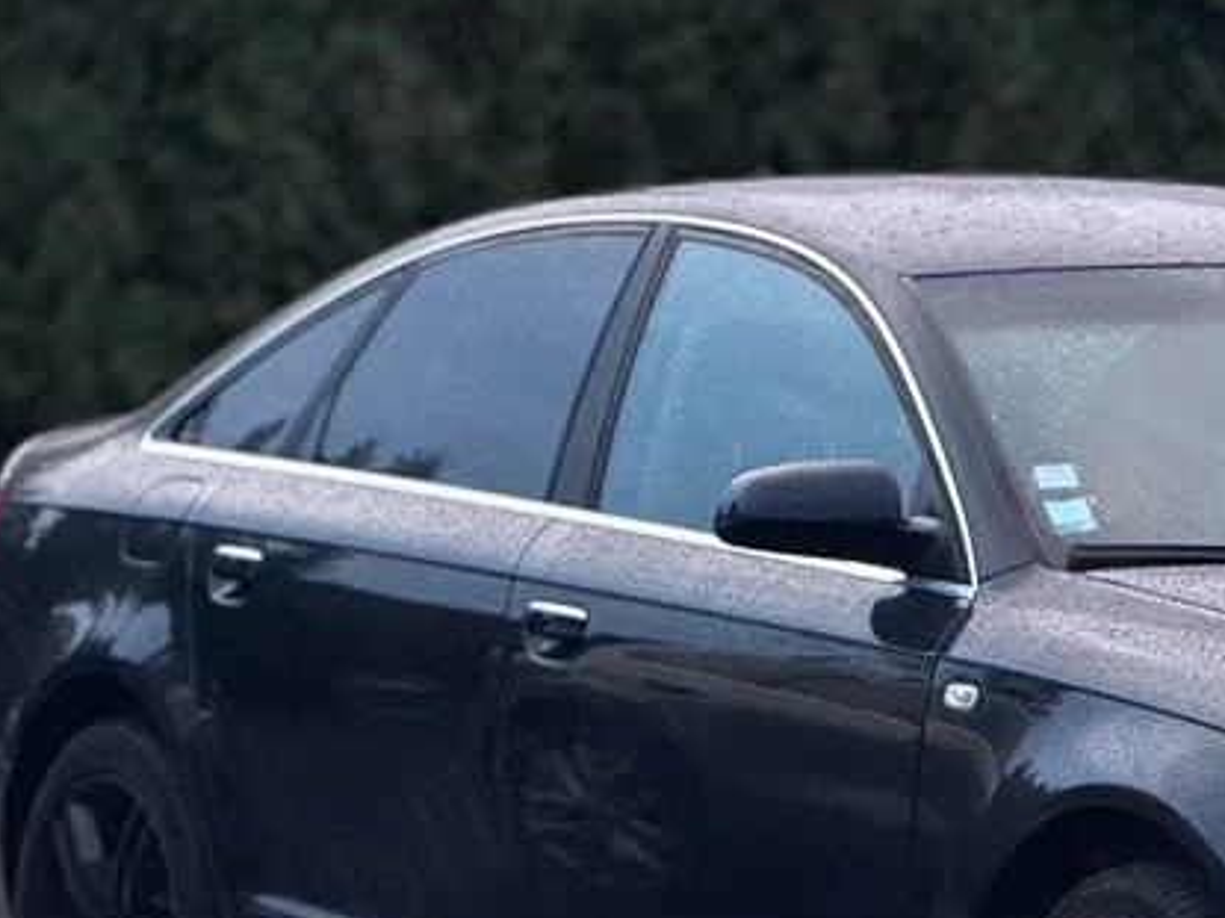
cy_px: 841
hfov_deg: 6.8
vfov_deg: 5.1
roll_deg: -0.1
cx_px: 1452
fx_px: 10224
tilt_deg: -1.6
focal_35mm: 289
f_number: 2.8
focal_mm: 15.66
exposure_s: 1/50
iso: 640
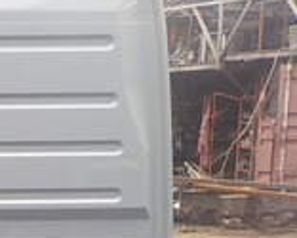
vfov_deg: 12.5
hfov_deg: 13.7
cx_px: -289
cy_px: 293
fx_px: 1055
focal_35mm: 120
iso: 125
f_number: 3.3
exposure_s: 1/125
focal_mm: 4.1
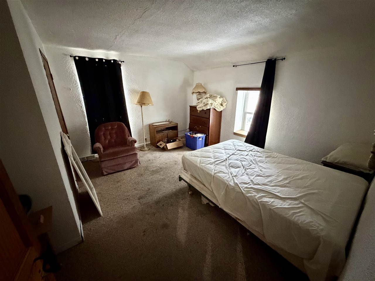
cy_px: 140
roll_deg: +0.1
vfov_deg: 85.6
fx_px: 152
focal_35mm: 14
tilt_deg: -20.3
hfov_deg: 102.1
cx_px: 188
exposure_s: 1/40
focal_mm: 2.22
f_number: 2.2
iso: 1600
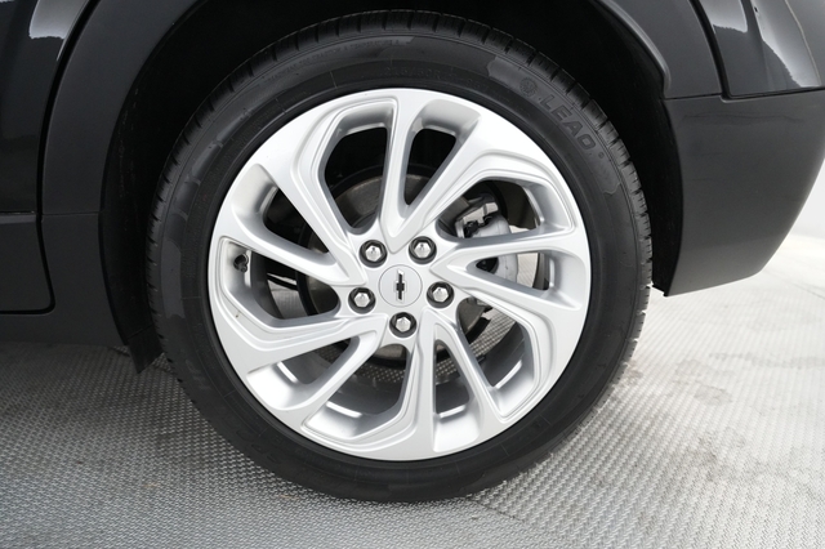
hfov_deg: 71.5
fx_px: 573
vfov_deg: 51.2
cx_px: 412
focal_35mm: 25
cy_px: 274
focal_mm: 25
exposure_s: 1/200
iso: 10000
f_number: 4.5
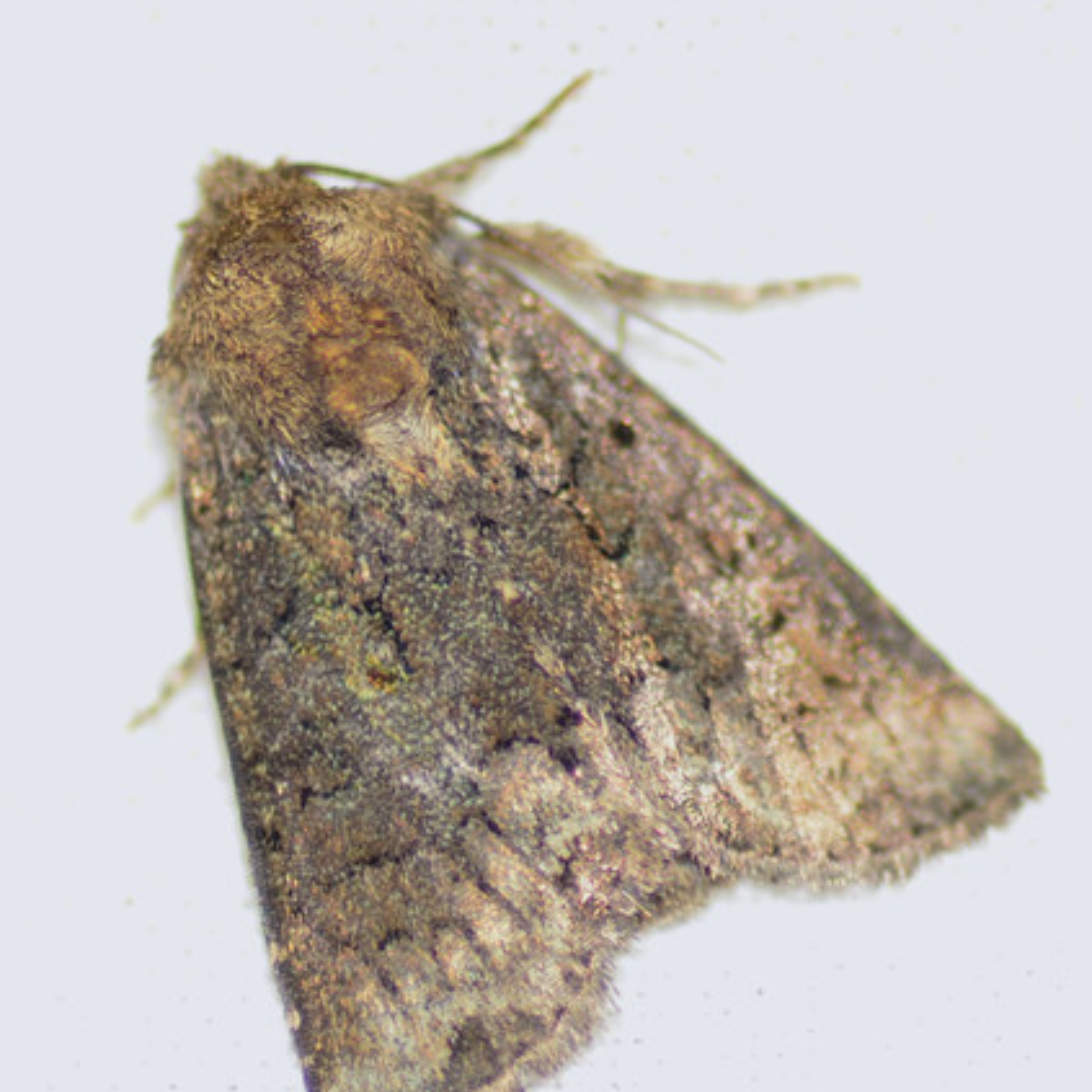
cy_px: 661
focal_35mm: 193
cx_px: 547
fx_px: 6888
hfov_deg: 9.1
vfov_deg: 9.1
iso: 100
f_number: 11
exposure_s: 1/200
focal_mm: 100
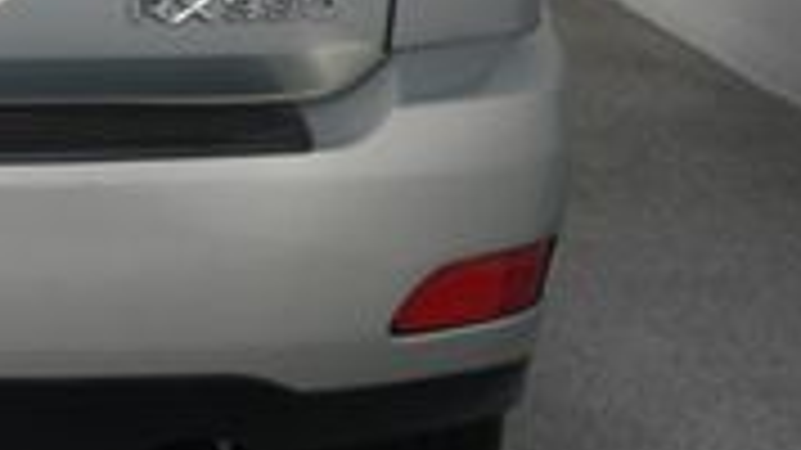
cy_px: -176
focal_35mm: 169
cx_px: -256
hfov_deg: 12.3
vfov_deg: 7.1
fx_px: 3588
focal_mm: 30
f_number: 11
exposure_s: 1/80
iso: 100
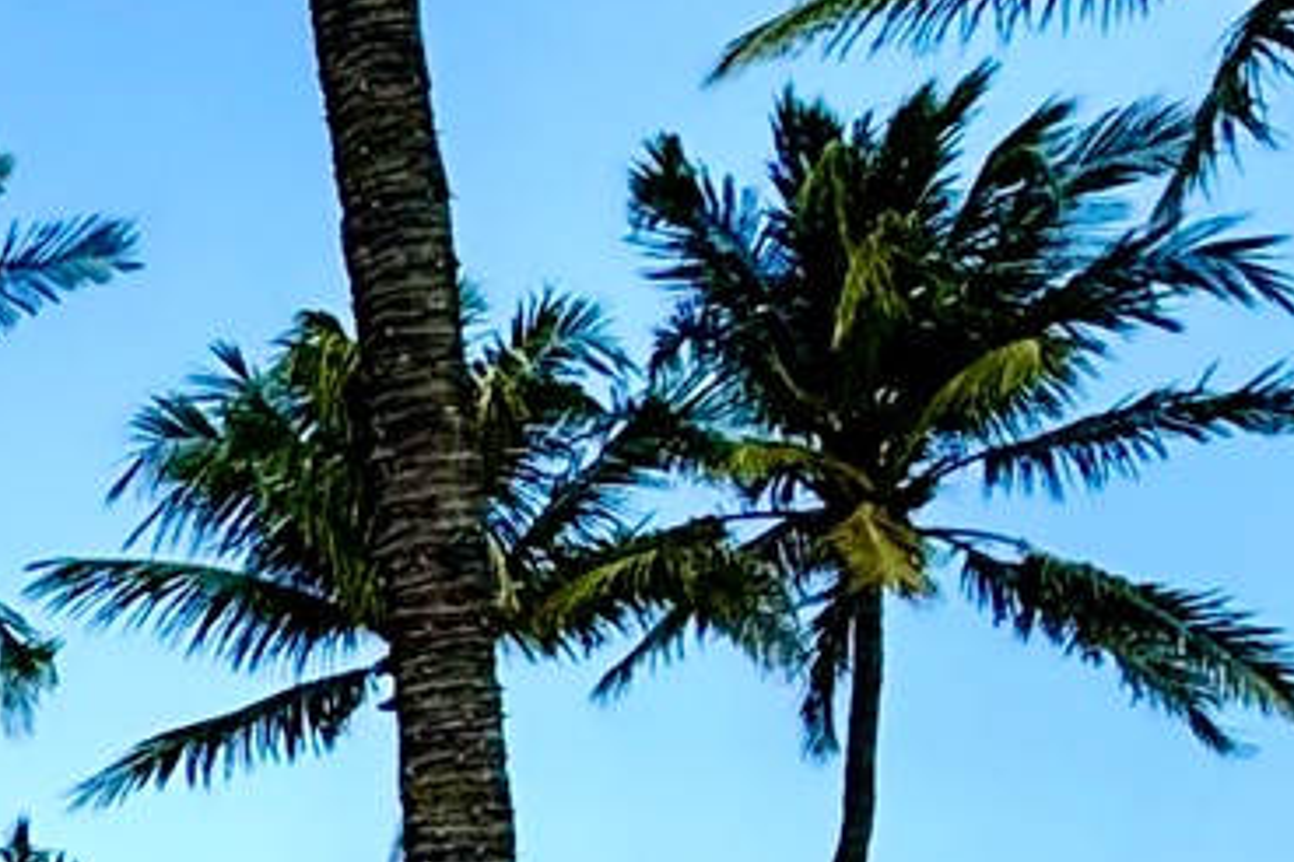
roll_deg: +0.1
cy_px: 1216
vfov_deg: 13.0
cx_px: -1532
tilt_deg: +6.7
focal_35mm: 101
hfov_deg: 15.0
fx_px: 3630
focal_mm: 2.22
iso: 50
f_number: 2.2
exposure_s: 1/2841
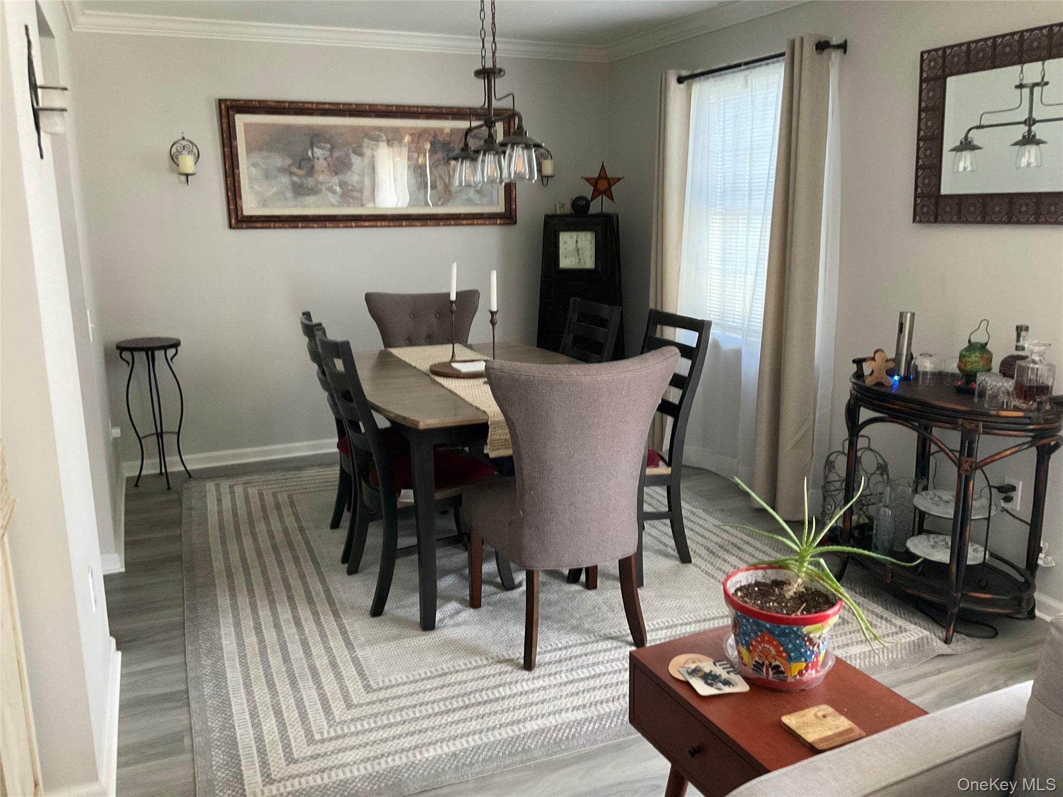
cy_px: 398
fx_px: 891
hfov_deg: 61.7
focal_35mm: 29
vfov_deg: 48.2
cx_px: 532
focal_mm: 3
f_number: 1.8
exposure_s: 1/60
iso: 200
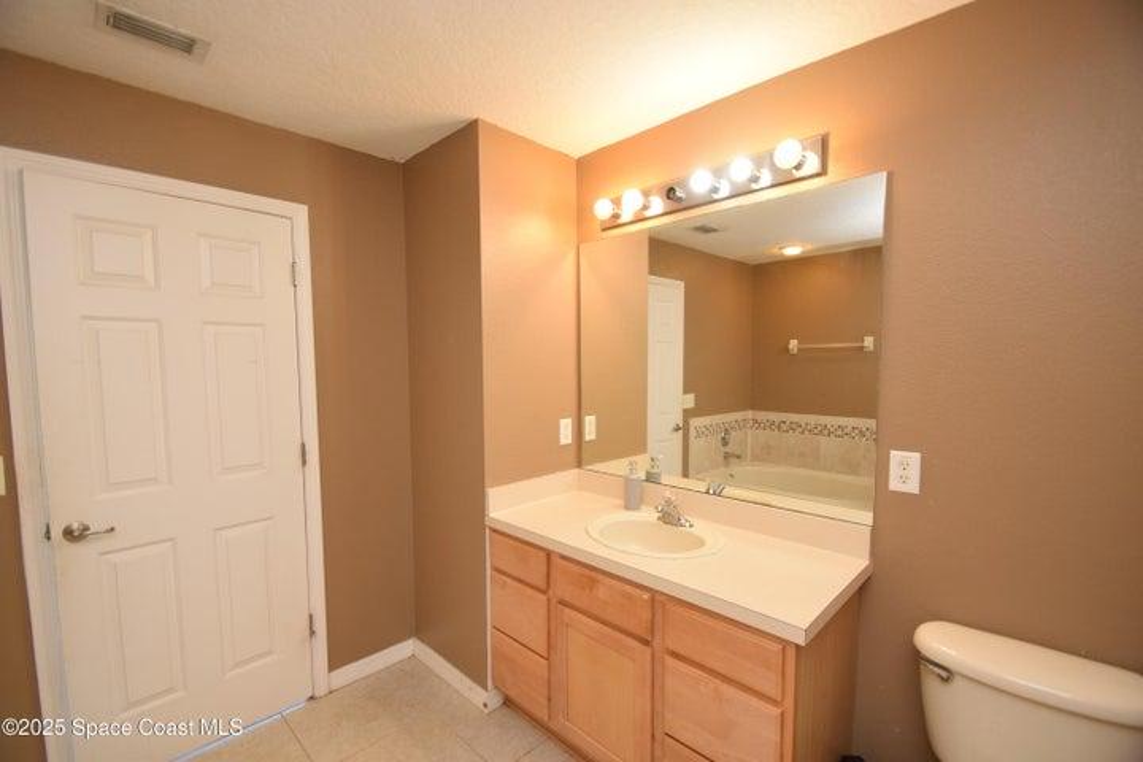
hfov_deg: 100.4
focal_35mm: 15
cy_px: 381
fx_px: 476
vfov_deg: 77.3
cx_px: 572
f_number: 4.5
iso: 800
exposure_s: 1/80
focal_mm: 10
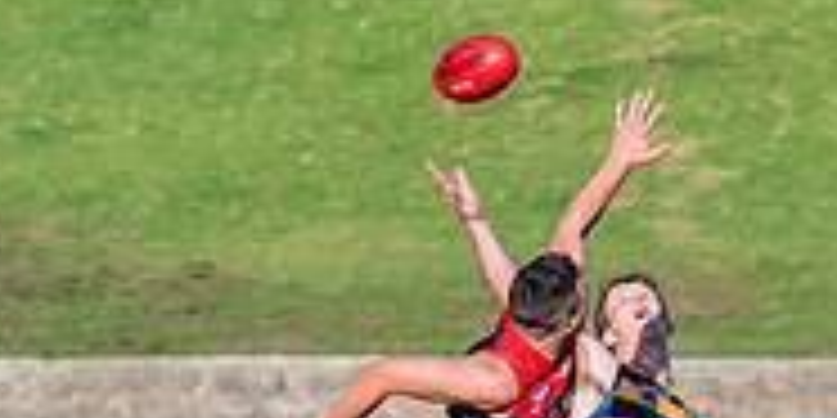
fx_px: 31921
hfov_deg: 1.5
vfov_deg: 0.8
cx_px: 599
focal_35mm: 1476
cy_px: 455
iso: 800
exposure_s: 1/1600
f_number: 9
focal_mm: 420
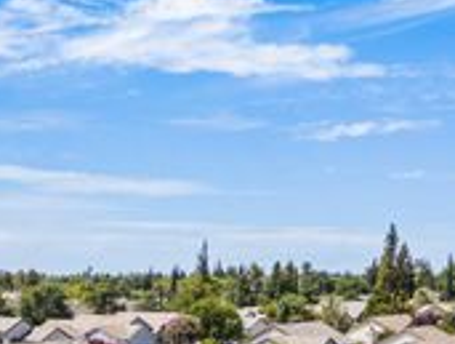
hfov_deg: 27.6
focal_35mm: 70
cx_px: 176
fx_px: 922
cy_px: 492
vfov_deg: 18.9
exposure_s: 1/3200
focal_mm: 6.72
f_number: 1.7
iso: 110
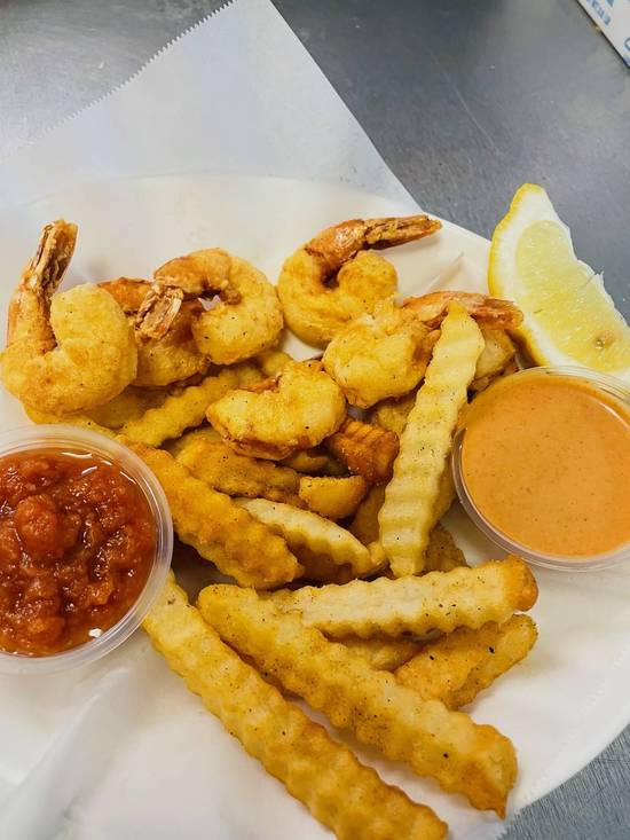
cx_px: 315
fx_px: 631
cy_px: 420
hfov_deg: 53.1
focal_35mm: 26
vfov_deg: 67.3
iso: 100
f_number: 1.6
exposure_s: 1/53
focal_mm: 4.2
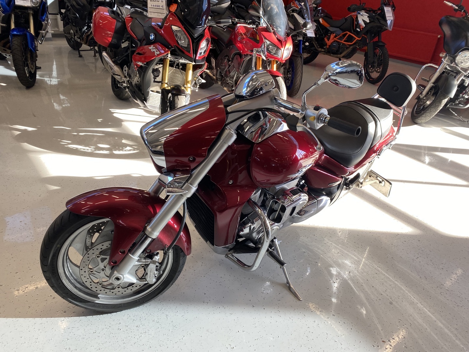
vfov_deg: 53.1
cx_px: 234
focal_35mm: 26
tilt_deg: -29.4
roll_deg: -5.4
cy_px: 176
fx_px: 352
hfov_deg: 67.3
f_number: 1.8
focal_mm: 4.25
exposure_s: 1/121
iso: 32
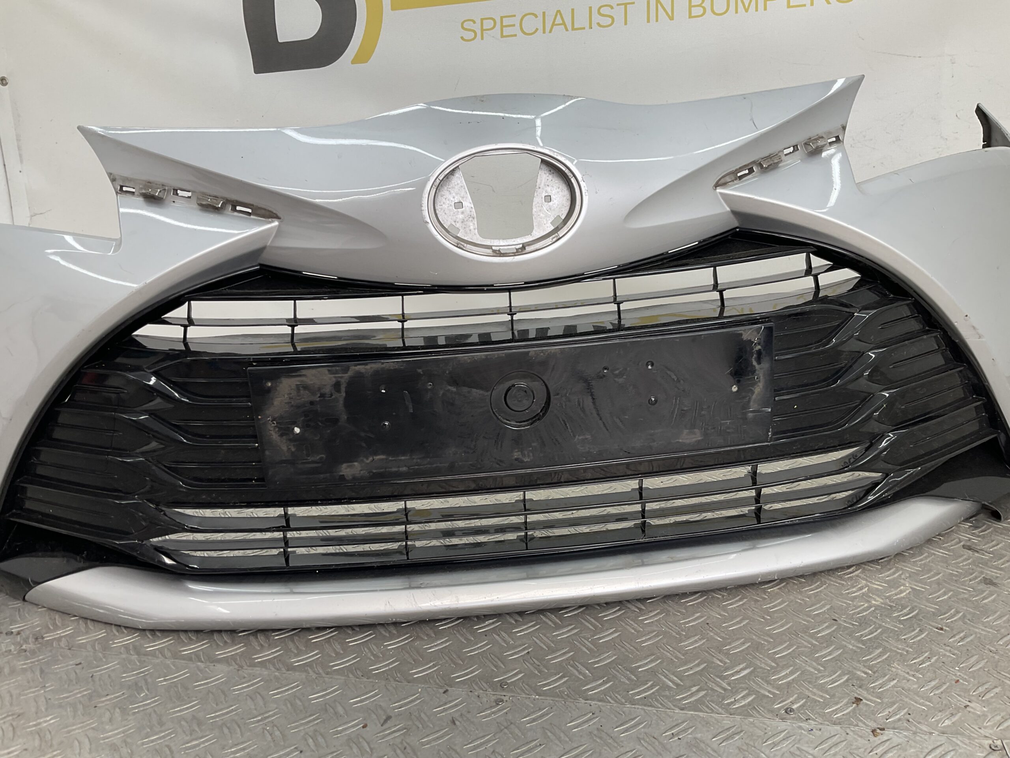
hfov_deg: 61.7
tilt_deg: -17.1
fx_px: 846
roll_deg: +2.3
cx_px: 505
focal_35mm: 29
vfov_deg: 48.2
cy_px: 379
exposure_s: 1/120
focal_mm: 3
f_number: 1.8
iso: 20
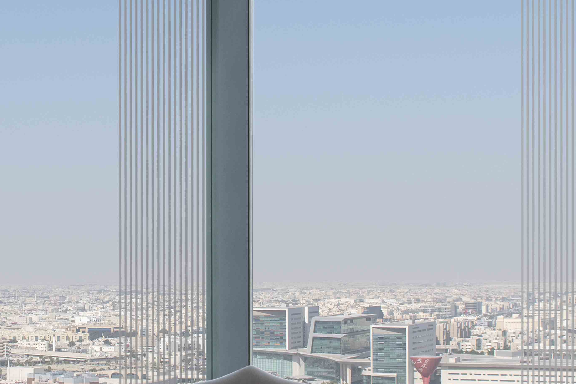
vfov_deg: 18.8
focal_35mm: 72
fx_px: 1152
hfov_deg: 26.4
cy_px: 279
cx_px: -15
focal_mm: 24
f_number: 11
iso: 31
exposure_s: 1/1.67
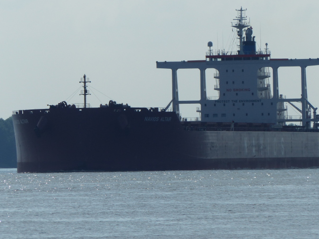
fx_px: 6543
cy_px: 112
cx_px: 163
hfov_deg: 2.8
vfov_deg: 2.1
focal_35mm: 710
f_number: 6.3
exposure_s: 1/1300
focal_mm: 108
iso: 100
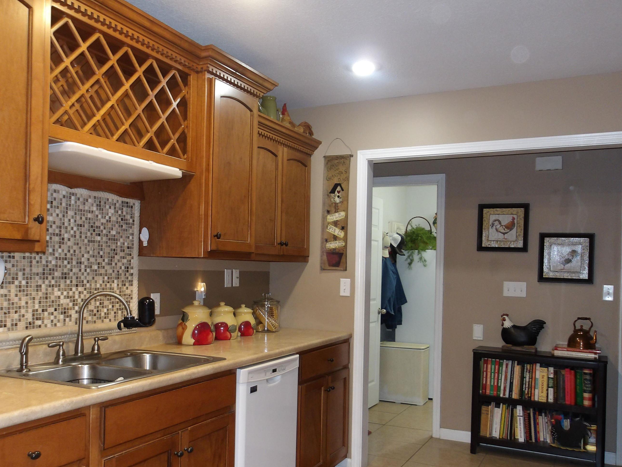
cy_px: 269
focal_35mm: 32
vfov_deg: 44.0
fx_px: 575
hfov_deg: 56.7
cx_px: 274
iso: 200
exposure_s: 1/15
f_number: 3
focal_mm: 4.9
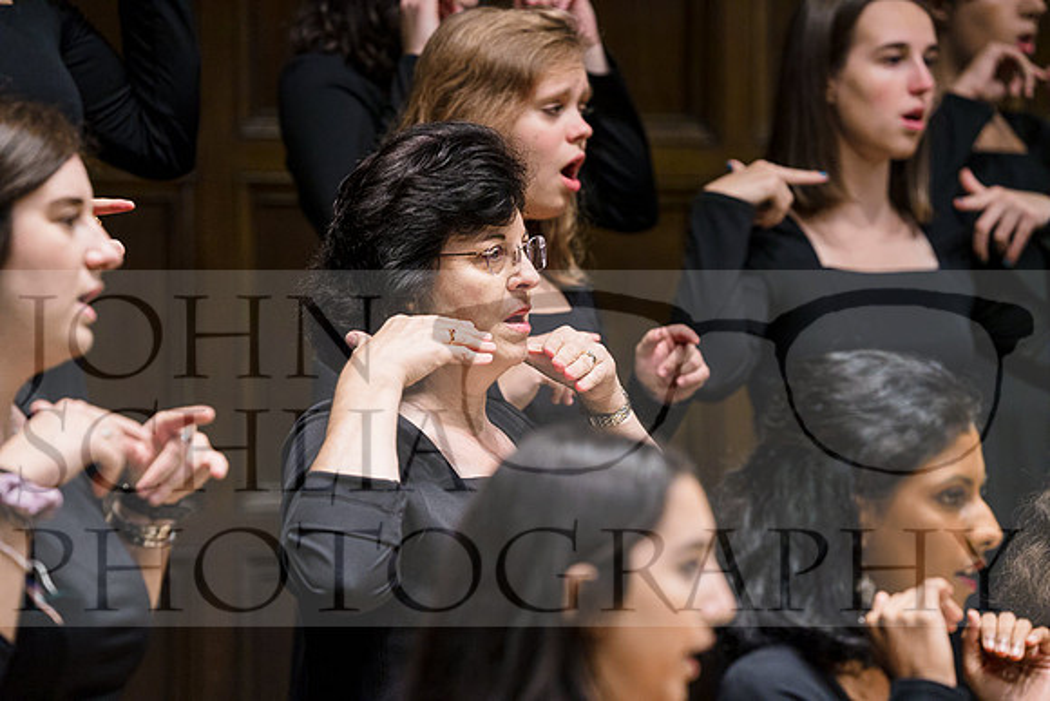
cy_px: 350
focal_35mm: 200
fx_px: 5834
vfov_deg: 6.9
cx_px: 525
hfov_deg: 10.3
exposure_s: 1/320
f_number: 4.5
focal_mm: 200
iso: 1600
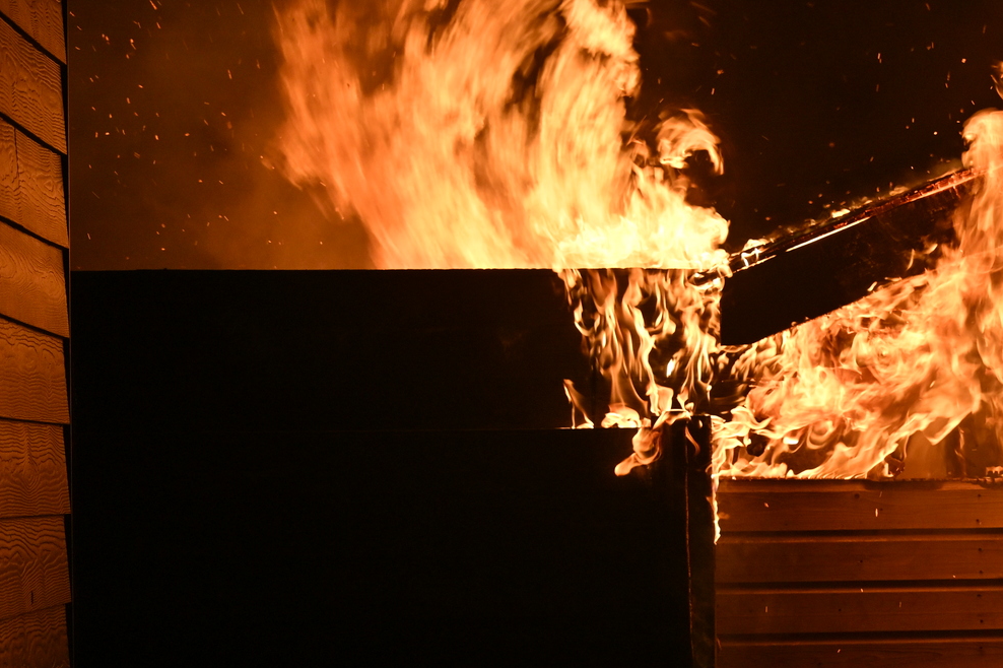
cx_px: 944
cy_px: 455
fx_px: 4818
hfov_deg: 11.8
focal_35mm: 173
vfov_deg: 7.9
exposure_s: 1/160
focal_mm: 89
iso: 400
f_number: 6.3
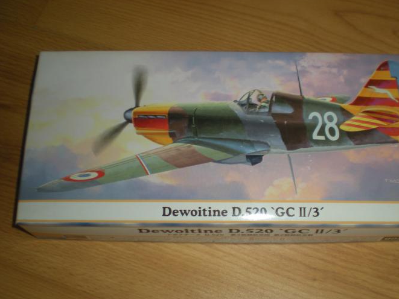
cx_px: 240
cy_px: 175
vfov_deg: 31.5
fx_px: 530
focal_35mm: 46
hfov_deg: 41.0
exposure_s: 1/30
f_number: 3.1
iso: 64
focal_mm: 6.3
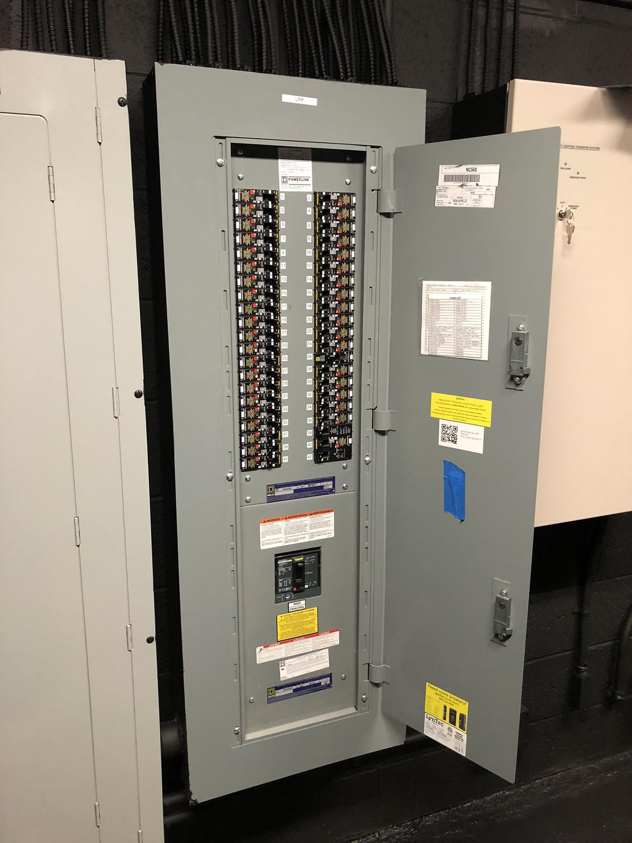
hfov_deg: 49.7
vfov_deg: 63.4
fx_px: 682
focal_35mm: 28
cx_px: 316
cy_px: 422
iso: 100
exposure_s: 1/12
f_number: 1.8
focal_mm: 3.99
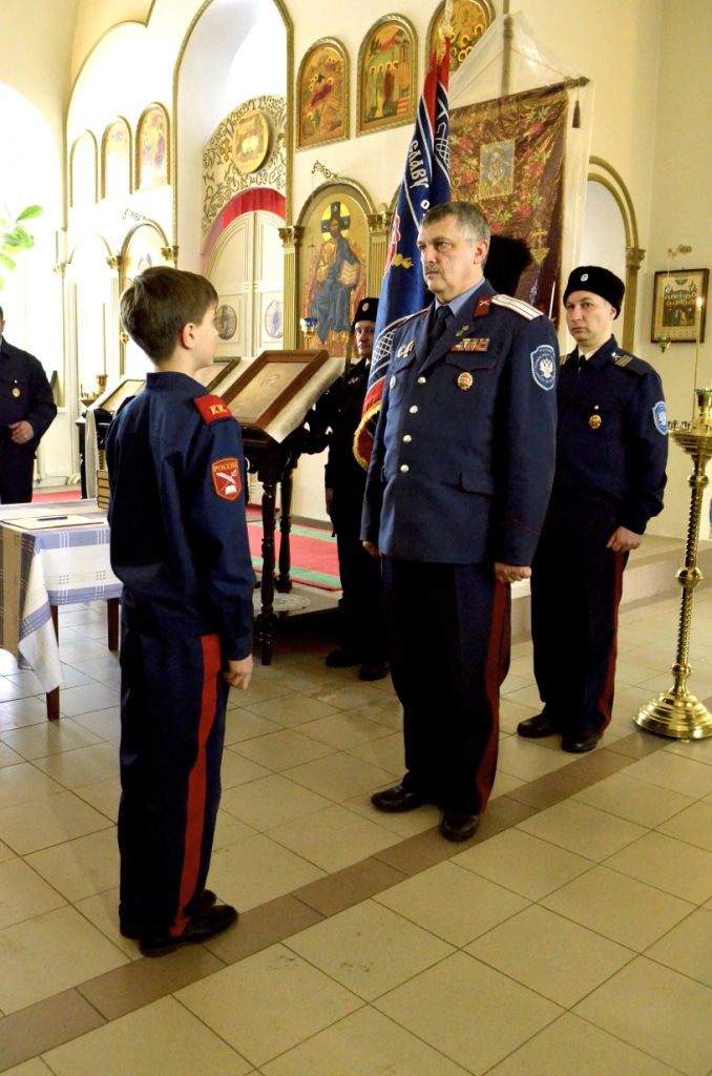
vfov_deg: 62.0
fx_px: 894
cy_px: 538
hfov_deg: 43.4
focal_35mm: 30
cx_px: 356
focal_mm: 20
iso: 6400
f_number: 7.1
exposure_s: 1/125
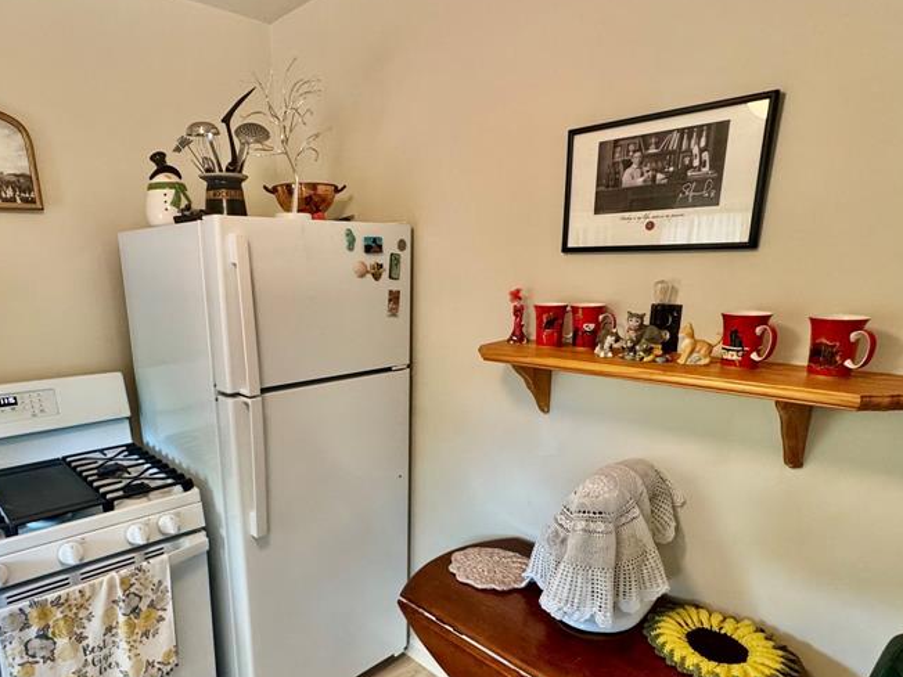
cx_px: 361
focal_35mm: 22
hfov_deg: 75.5
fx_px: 574
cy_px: 424
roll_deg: +1.3
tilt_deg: -16.1
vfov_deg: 60.3
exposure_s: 1/60
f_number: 2.2
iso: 250
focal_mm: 2.22
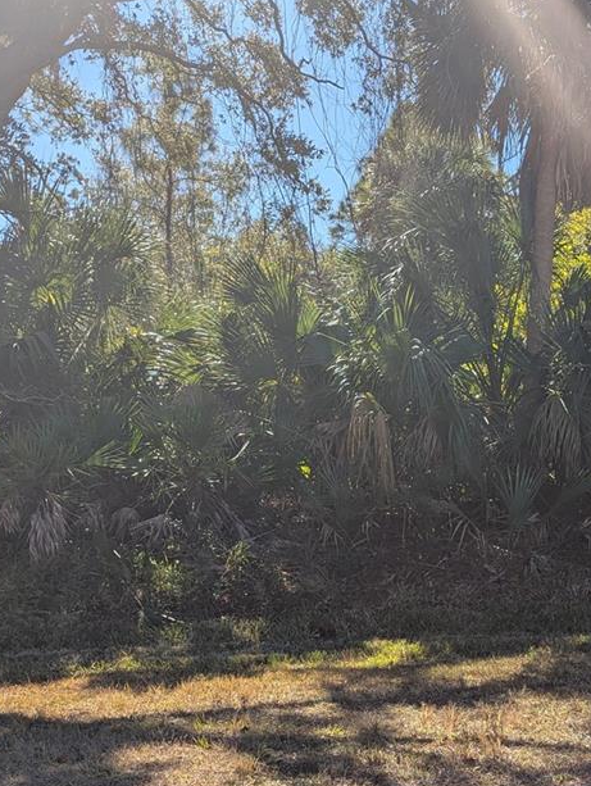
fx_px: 1068
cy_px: 621
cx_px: 463
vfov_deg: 39.0
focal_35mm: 47
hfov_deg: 30.3
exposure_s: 1/1953
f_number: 1.85
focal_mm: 6.81
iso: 45
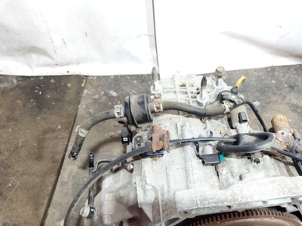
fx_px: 331
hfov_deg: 48.5
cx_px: 190
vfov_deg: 37.4
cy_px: 144
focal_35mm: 38
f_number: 1.79
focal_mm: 4.71
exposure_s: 1/33
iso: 409
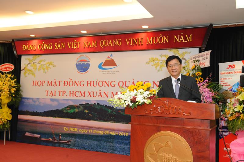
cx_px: 122
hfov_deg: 48.5
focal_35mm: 40
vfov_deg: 33.4
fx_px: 271
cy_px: 81
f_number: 5.6
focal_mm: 40
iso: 2000
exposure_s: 1/125
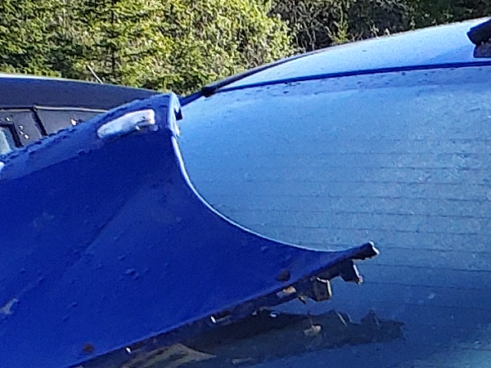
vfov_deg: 7.8
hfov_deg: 10.8
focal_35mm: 179
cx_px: 652
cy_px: 806
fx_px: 2539
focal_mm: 3.58
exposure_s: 1/282
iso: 40
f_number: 1.9
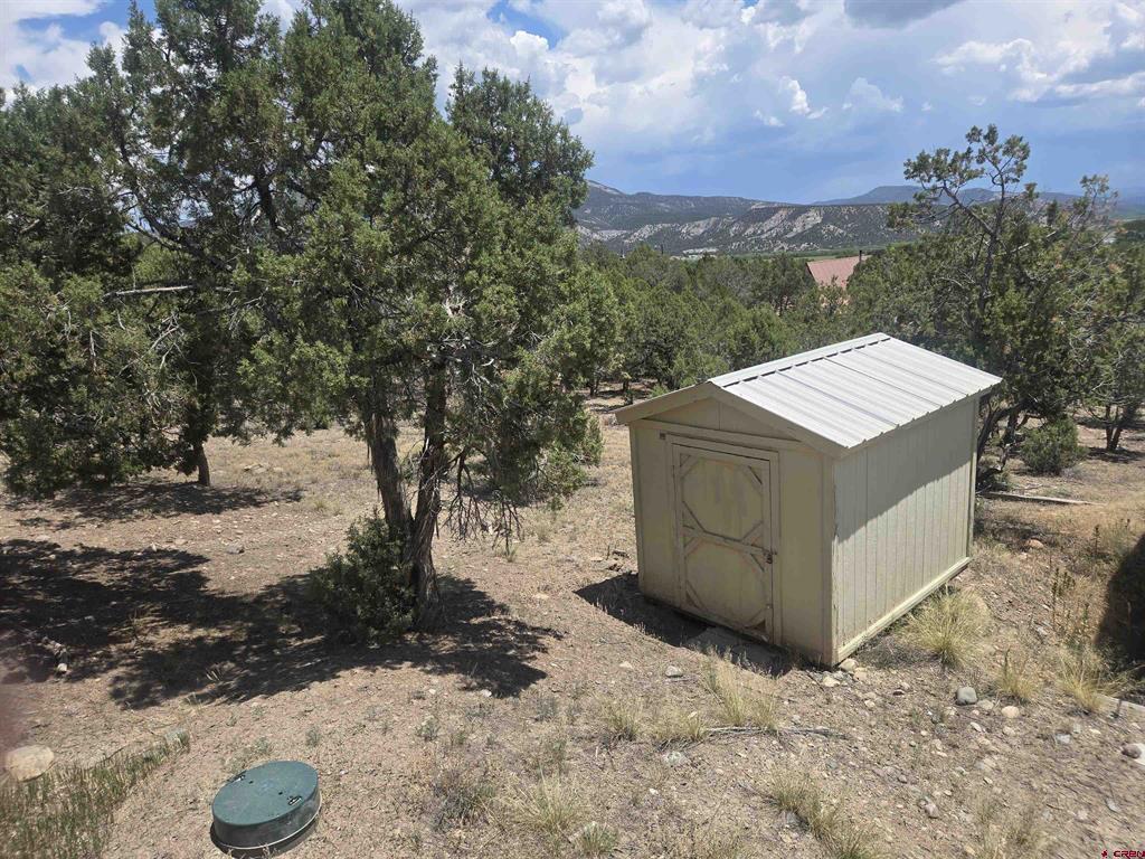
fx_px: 761
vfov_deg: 58.9
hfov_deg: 73.9
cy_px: 430
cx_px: 572
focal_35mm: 23
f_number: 1.8
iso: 25
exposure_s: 1/1889
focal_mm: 5.4
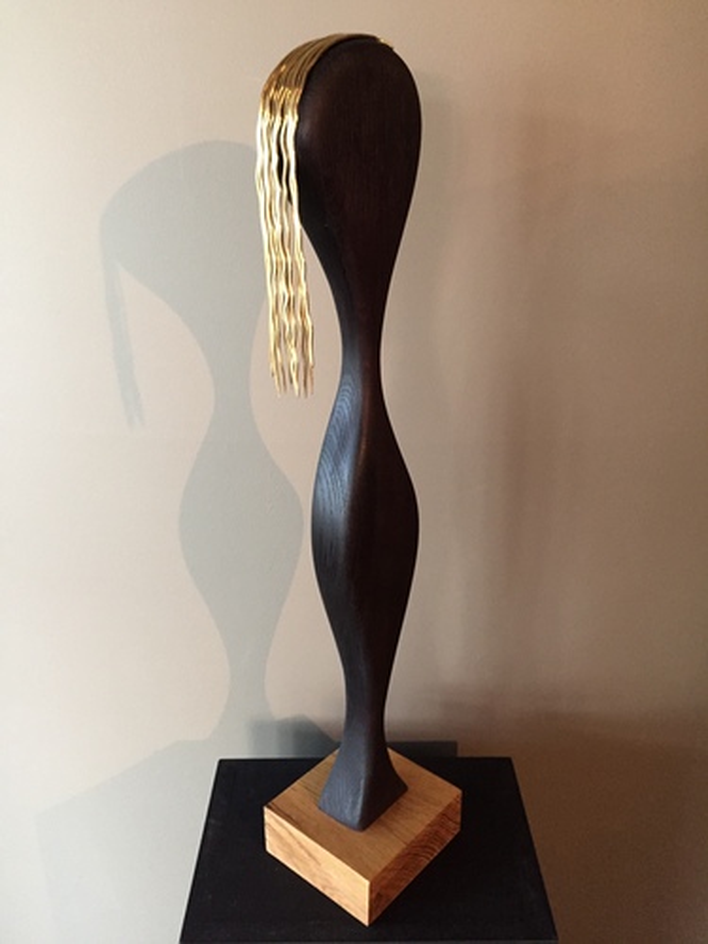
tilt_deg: -20.4
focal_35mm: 29
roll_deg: -0.3
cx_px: 354
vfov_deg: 61.7
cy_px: 472
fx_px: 791
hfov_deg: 48.2
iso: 250
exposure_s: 1/20
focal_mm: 4.15
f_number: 2.2
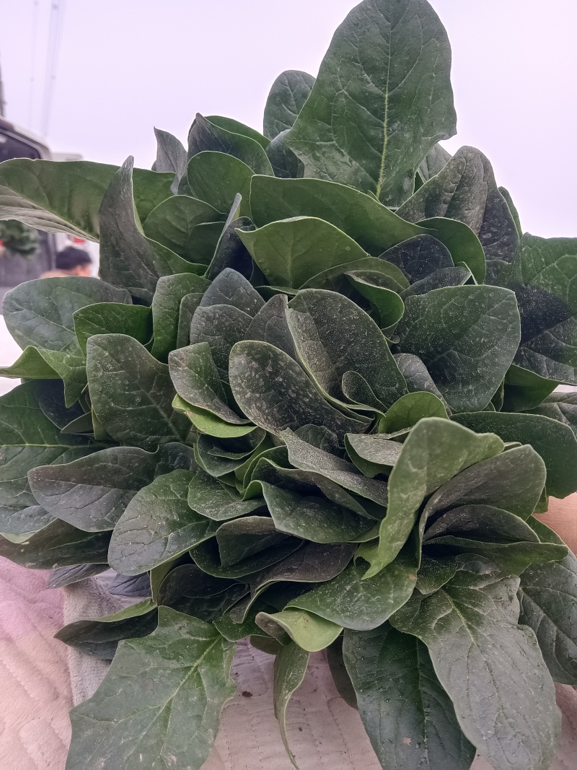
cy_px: 385
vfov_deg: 67.3
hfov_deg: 53.1
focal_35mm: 26
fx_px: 578
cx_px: 288
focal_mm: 4.05
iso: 228
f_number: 1.8
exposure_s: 1/100
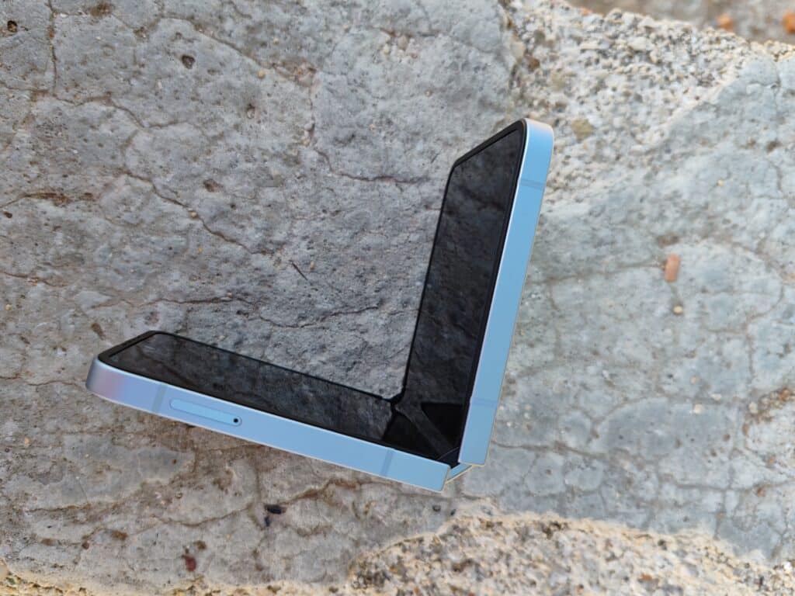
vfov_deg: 51.4
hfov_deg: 65.3
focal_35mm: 27
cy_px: 298
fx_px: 620
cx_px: 398
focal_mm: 6.12
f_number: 1.9
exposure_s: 1/100
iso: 80
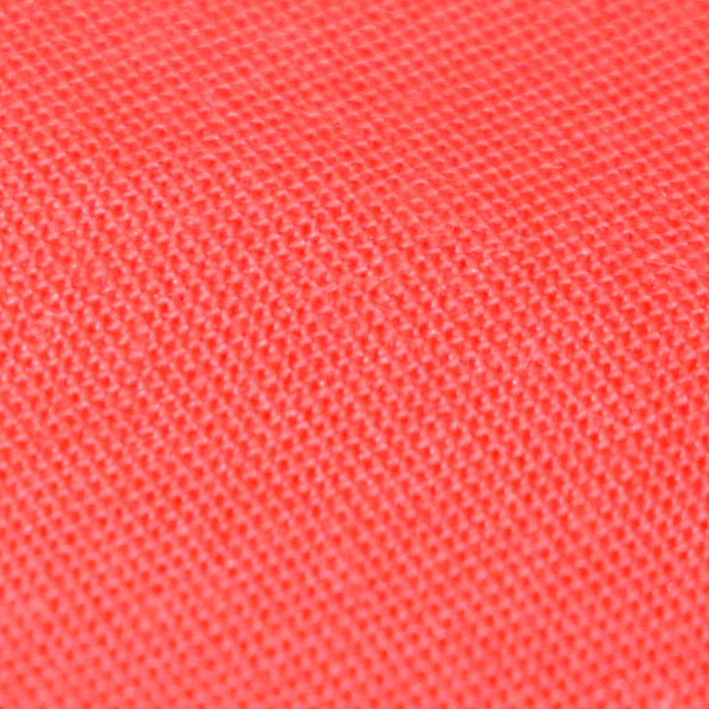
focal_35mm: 372
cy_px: -13
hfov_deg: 4.6
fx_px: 8626
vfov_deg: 4.7
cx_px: -1015
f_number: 5.6
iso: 2000
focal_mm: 55
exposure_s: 1/125
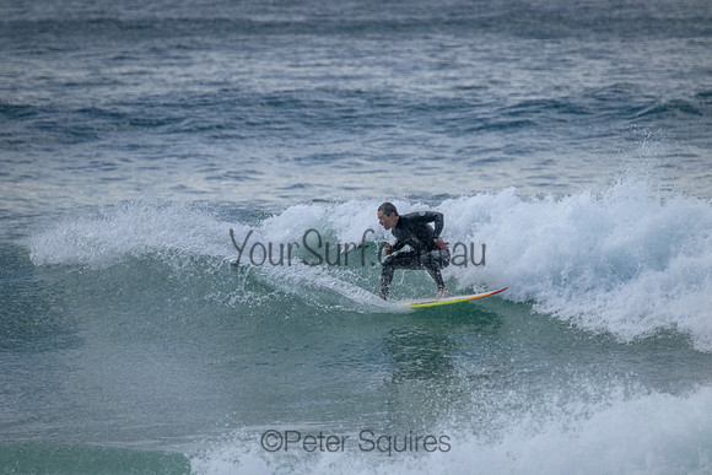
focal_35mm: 800
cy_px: 238
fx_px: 15825
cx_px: 356
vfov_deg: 1.7
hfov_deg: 2.6
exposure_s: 1/1000
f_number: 11
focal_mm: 800
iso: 1600
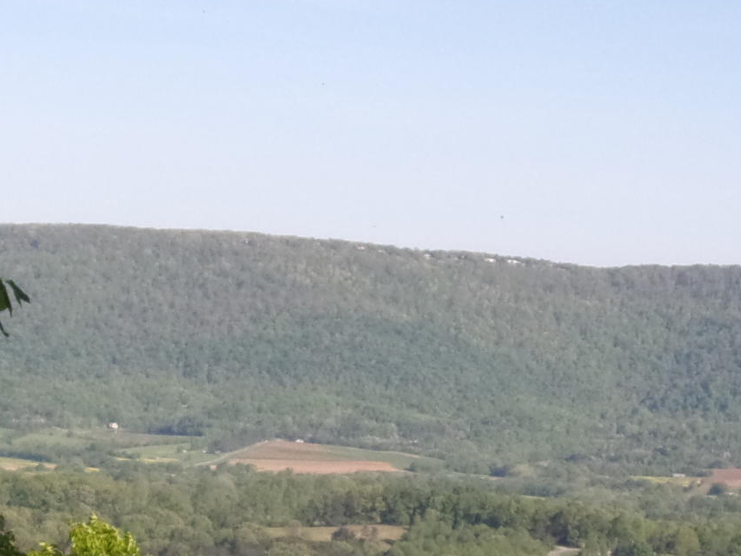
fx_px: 2954
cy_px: 393
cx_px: 184
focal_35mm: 138
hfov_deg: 14.2
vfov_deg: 10.7
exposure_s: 1/640
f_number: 3.9
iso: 80
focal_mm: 7
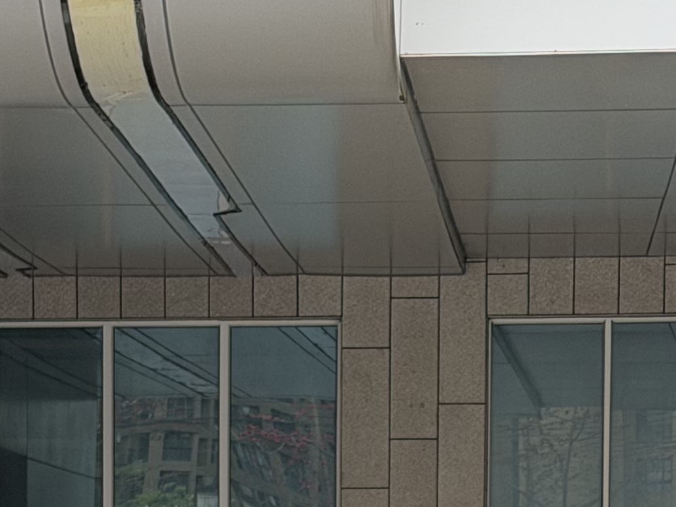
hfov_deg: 10.6
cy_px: 971
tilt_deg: -3.8
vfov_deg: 7.6
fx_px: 3651
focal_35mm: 187
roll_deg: +0.1
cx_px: 314
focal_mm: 6.76
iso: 64
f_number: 1.78
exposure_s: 1/975
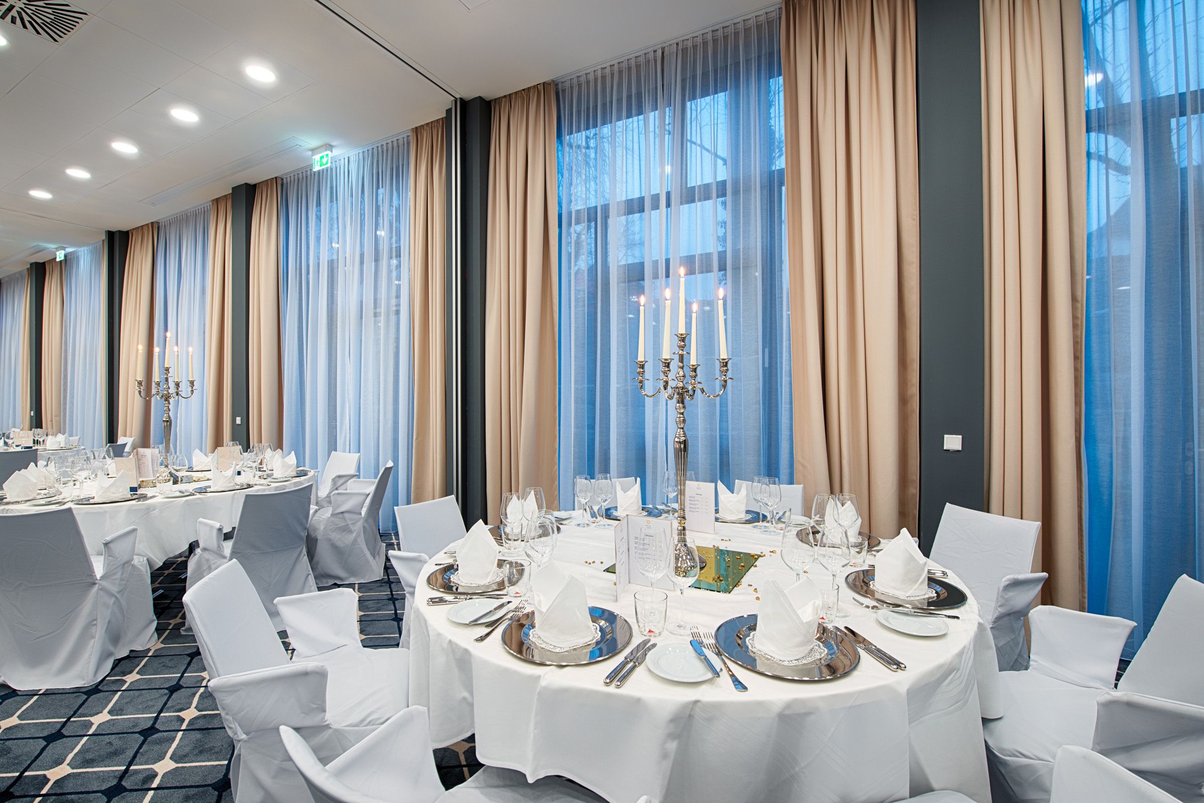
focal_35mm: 16
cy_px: 402
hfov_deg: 96.7
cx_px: 602
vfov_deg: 73.8
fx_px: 535
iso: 100
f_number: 8
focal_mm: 16
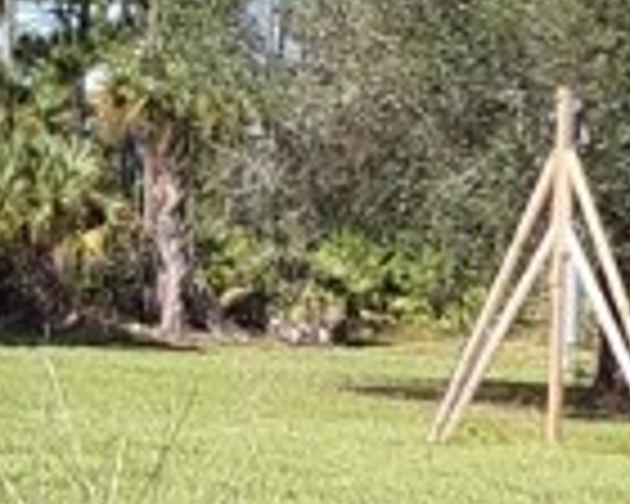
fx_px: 2704
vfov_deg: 10.6
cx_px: -112
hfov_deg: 13.0
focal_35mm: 145
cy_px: 225
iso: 40
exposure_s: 1/1009
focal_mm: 2.91
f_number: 1.9
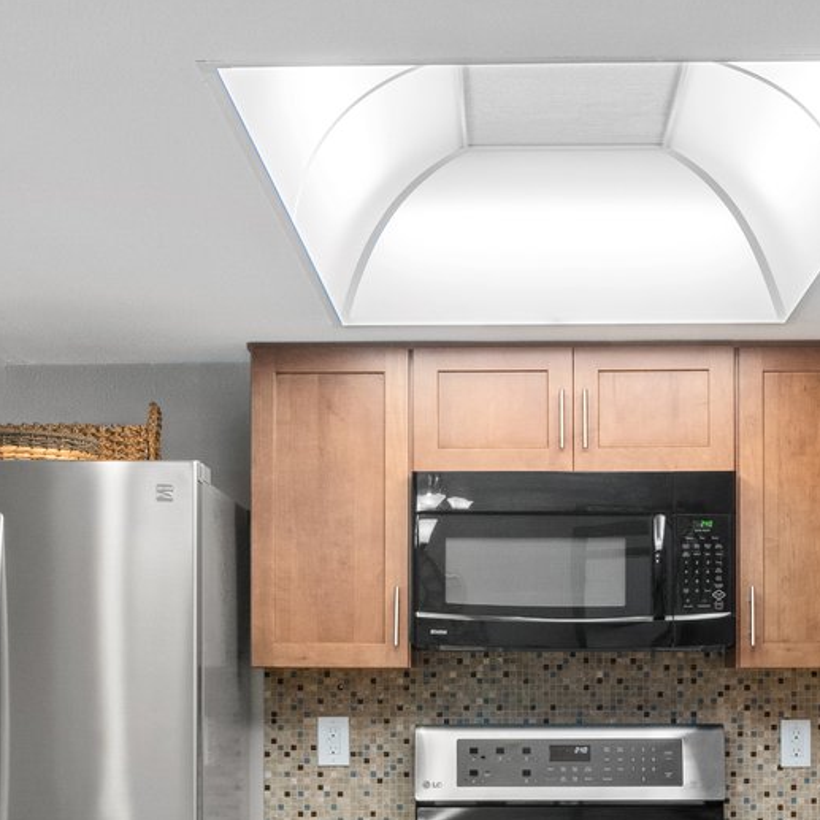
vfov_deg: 25.3
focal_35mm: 66
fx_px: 1760
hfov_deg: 26.2
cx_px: 500
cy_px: 770
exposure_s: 1.3
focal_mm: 13
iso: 320
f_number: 8
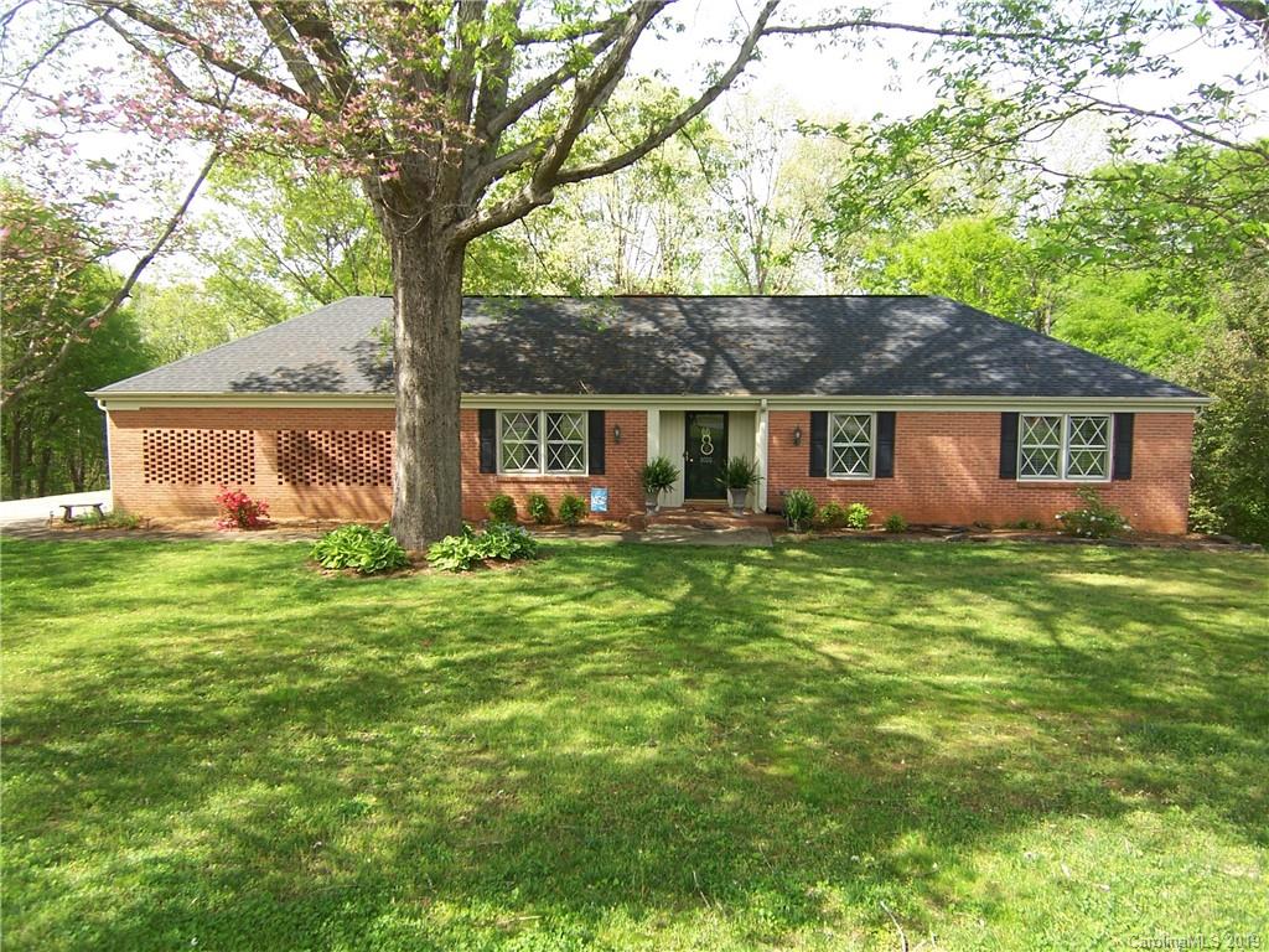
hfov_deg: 73.9
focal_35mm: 23
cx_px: 634
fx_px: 843
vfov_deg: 58.9
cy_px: 476
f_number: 2.8
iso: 64
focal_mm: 3.8
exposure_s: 1/320
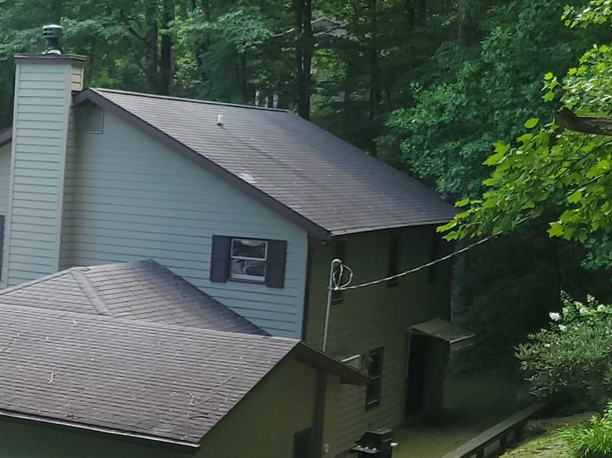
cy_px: 270
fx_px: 1184
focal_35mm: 67
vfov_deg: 21.9
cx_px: -162
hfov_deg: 25.4
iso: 50
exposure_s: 1/120
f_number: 1.8
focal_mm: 5.4
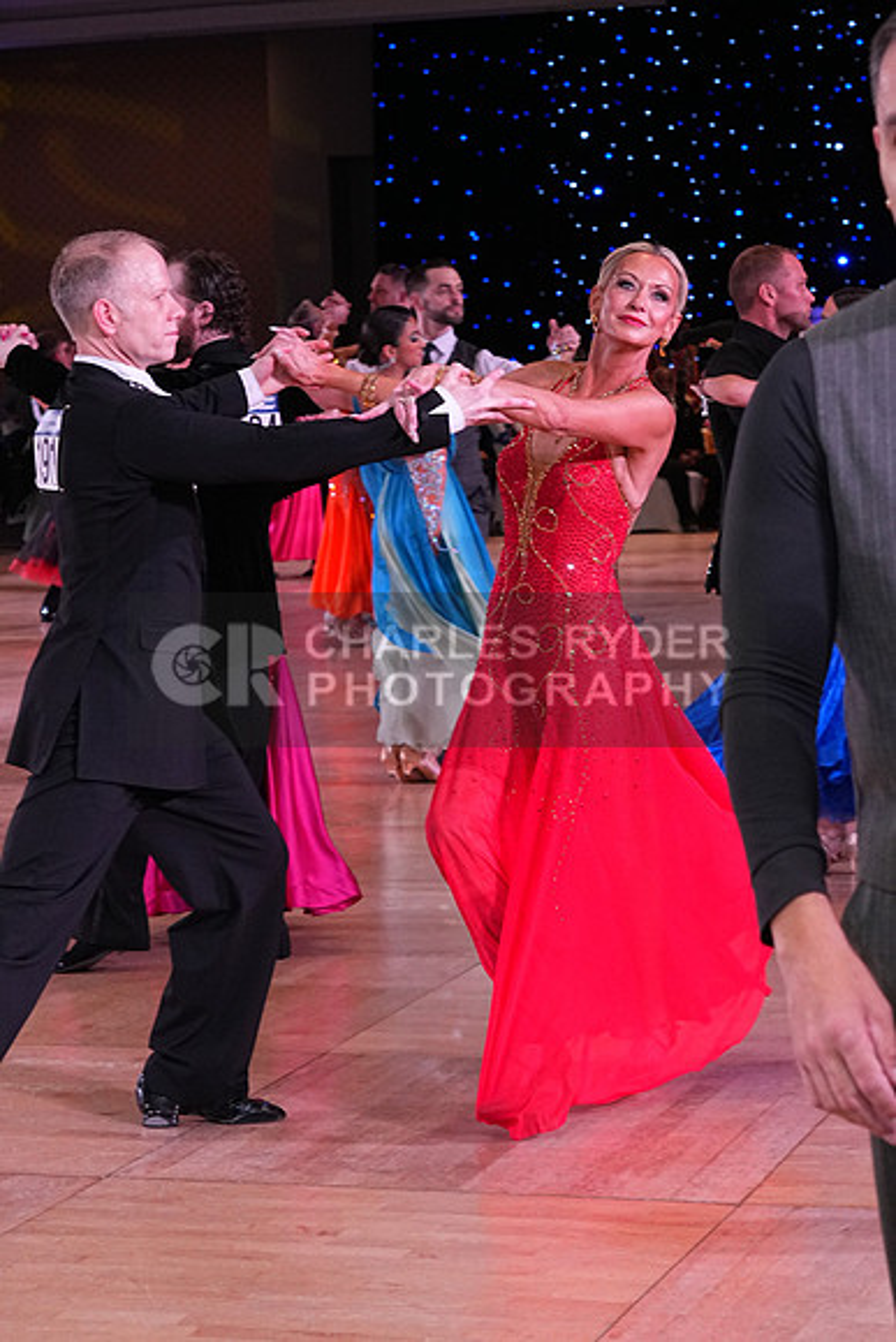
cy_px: 671
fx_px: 3507
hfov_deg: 14.6
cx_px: 448
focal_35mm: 94
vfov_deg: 21.7
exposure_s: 1/250
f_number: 7.1
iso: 2500
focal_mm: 63
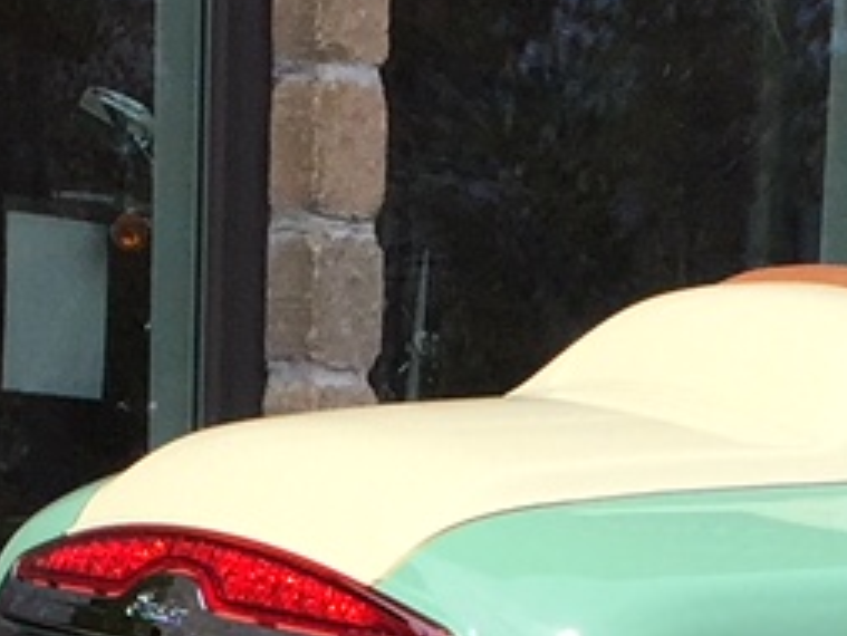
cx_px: 663
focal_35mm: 187
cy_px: 1674
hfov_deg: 10.5
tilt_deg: -13.6
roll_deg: -2.7
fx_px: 4578
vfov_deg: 7.3
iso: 32
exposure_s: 1/2326
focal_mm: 4.15
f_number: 2.2
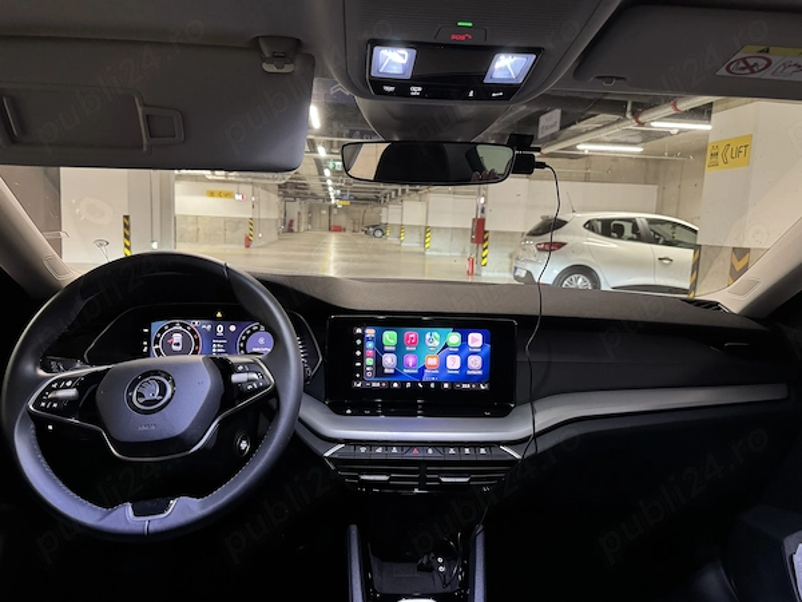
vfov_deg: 56.8
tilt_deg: -7.8
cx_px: 401
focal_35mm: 24
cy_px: 301
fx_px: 556
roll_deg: -1.8
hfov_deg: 71.6
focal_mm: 6.76
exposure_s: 1/50
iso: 800
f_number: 1.78
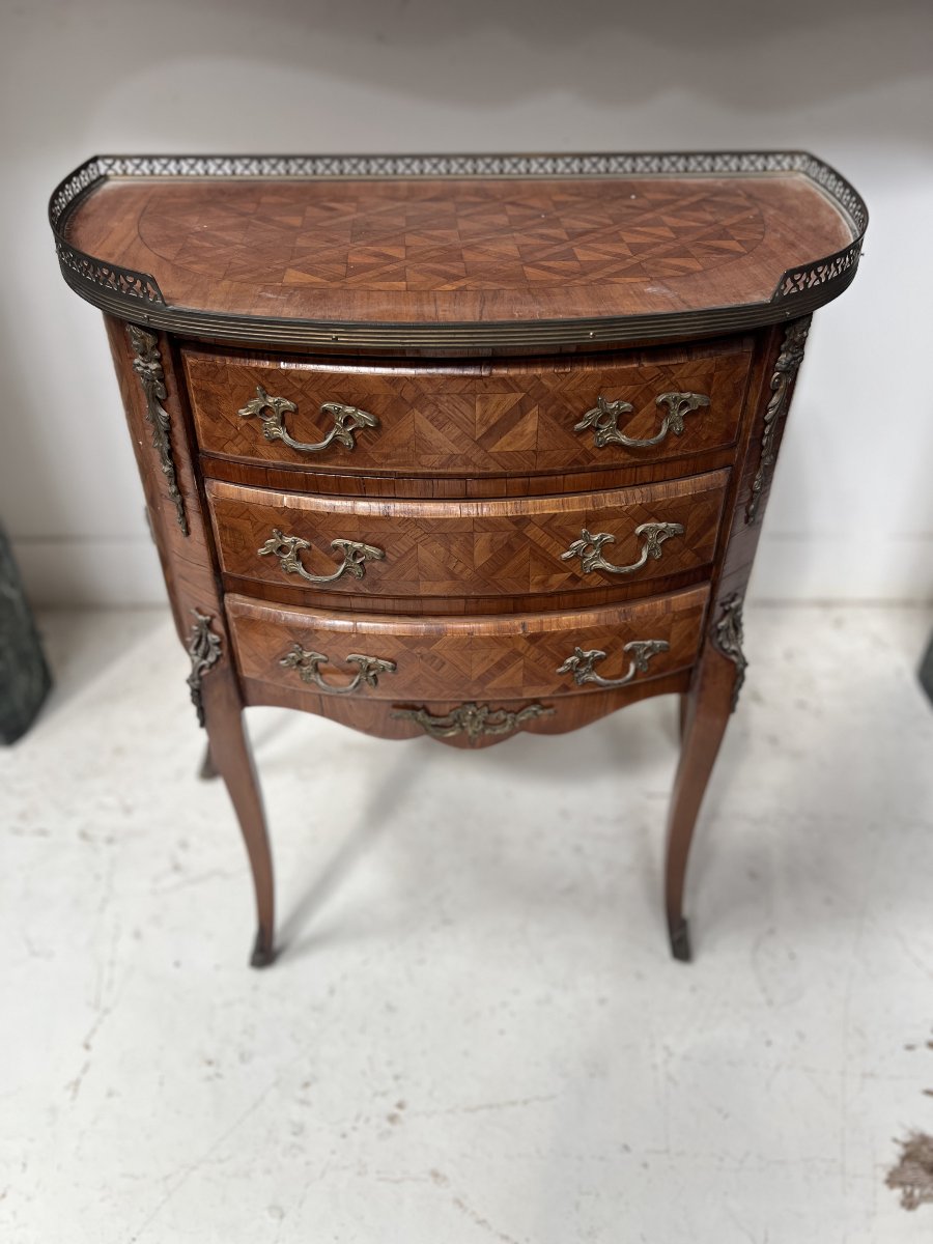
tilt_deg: -37.2
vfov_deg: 67.3
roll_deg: +1.5
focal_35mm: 26
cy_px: 622
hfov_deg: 53.1
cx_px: 466
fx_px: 934
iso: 125
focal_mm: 5.7
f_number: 1.5
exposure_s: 1/121
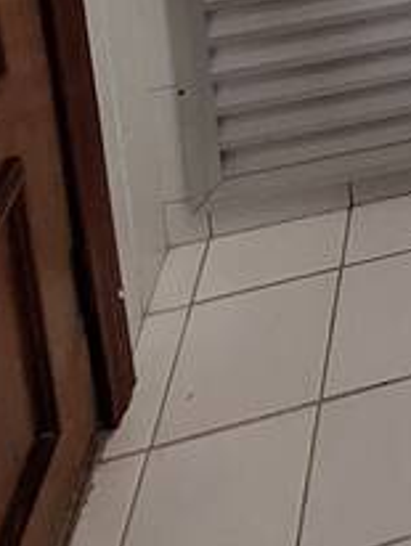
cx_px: 867
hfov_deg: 15.9
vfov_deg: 17.9
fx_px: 1074
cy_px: -588
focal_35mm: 68
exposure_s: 1/50
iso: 100
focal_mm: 1.74
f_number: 2.2
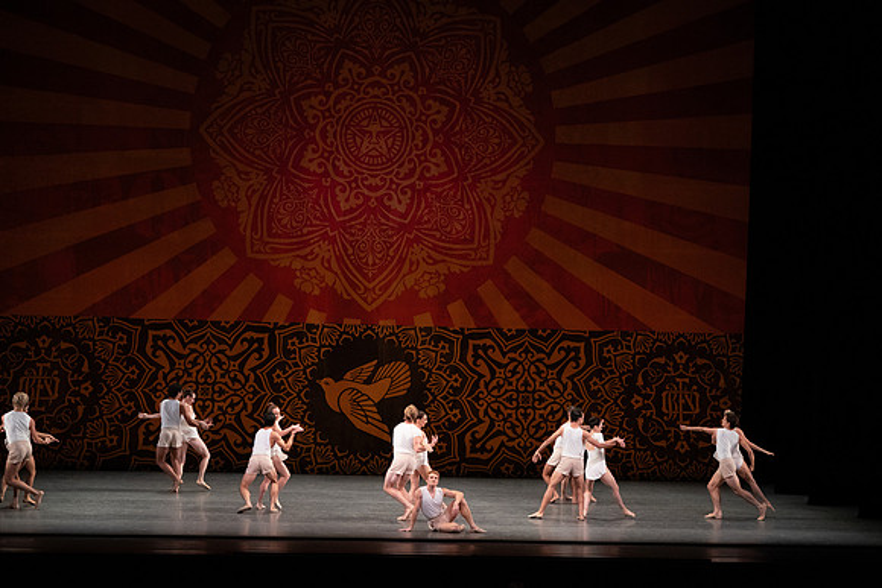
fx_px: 2450
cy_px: 294
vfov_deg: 13.7
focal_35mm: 100
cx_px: 441
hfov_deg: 20.4
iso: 6400
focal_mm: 100
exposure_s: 1/400
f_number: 10
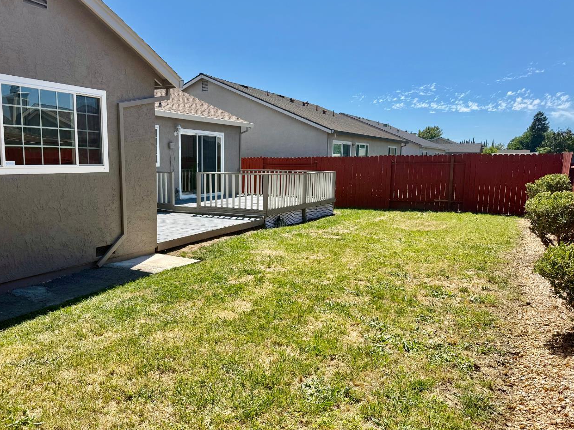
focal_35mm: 29
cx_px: 237
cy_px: 232
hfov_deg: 61.3
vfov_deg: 48.2
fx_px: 481
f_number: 1.78
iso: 80
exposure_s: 1/4673
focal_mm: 6.76
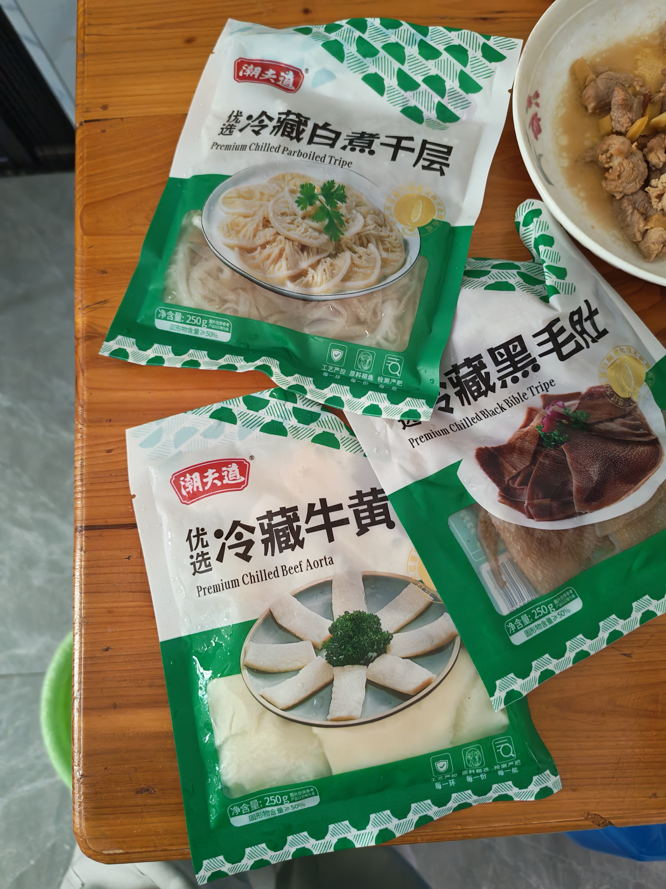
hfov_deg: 51.4
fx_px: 693
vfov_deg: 65.3
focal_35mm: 27
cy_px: 444
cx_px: 333
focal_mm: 6.12
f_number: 1.9
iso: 2500
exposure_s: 1/33
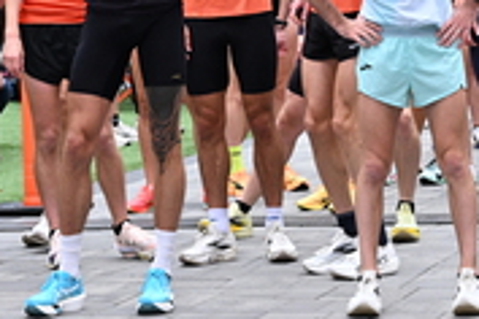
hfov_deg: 10.6
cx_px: 395
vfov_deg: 7.0
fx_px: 2568
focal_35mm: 193
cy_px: -107
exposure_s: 1/640
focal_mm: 62
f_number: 4
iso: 2000
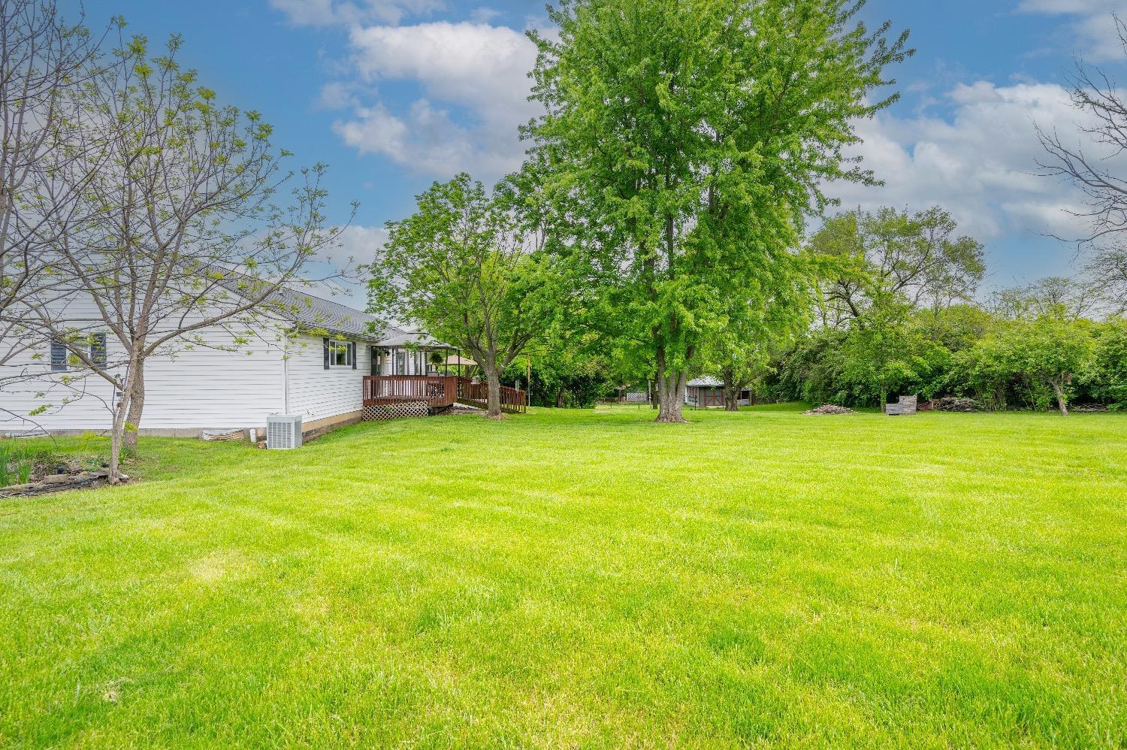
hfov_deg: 91.7
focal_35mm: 18
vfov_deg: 68.8
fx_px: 547
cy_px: 375
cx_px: 564
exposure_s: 1/500
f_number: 6.3
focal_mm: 17.5
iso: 400
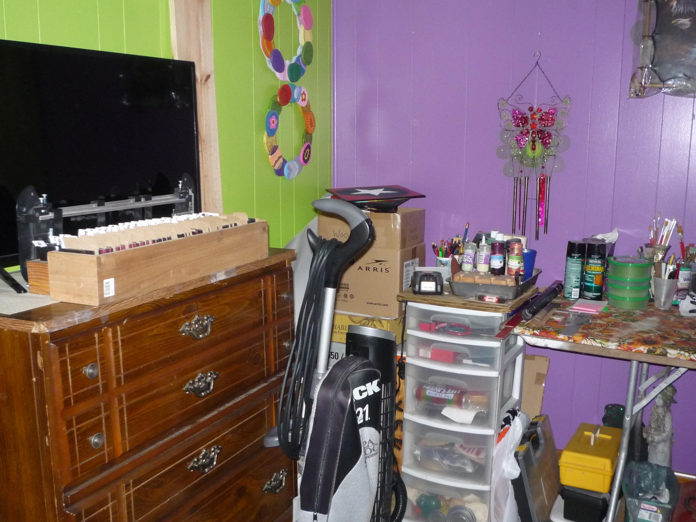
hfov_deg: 48.9
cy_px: 285
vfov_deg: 37.7
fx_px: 764
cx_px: 372
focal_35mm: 38
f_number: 3.3
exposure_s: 1/30
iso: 320
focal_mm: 5.2
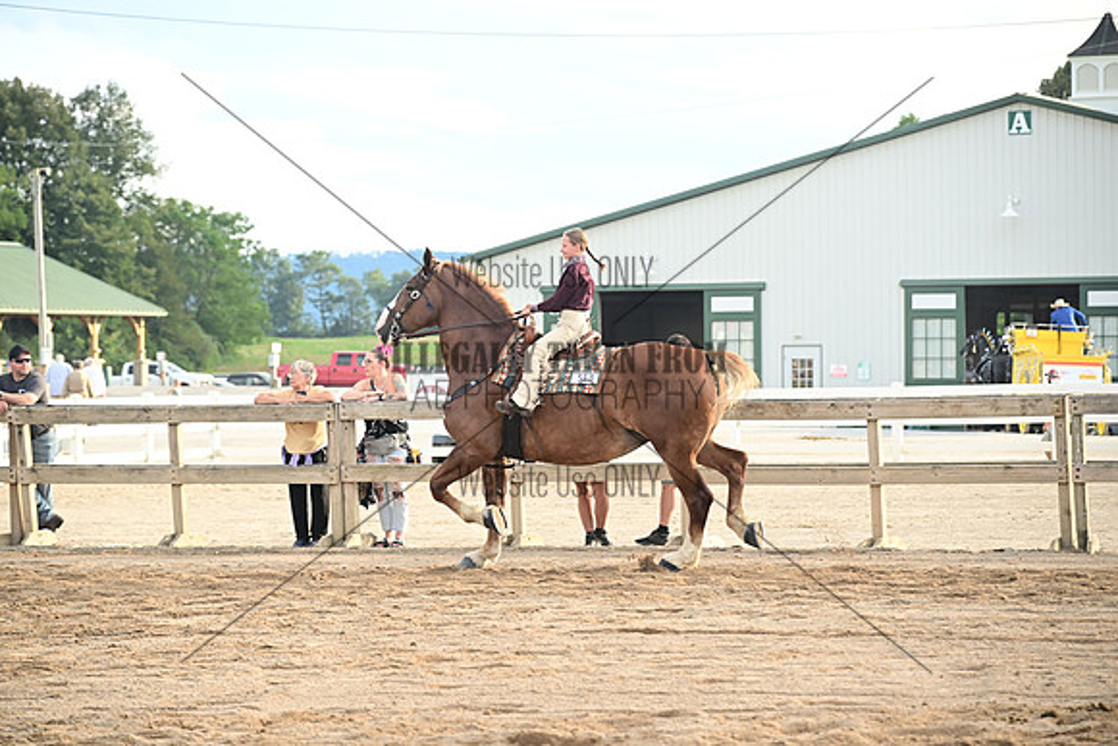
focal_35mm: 120
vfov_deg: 11.4
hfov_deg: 17.1
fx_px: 3727
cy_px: 373
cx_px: 559
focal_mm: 120
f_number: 5
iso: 640
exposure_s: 1/516
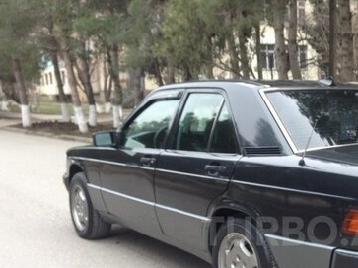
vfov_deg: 23.9
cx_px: 303
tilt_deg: -10.8
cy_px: 231
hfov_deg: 31.1
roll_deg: +0.9
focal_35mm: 60
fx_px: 620
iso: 64
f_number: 2.4
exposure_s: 1/60
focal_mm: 4.12
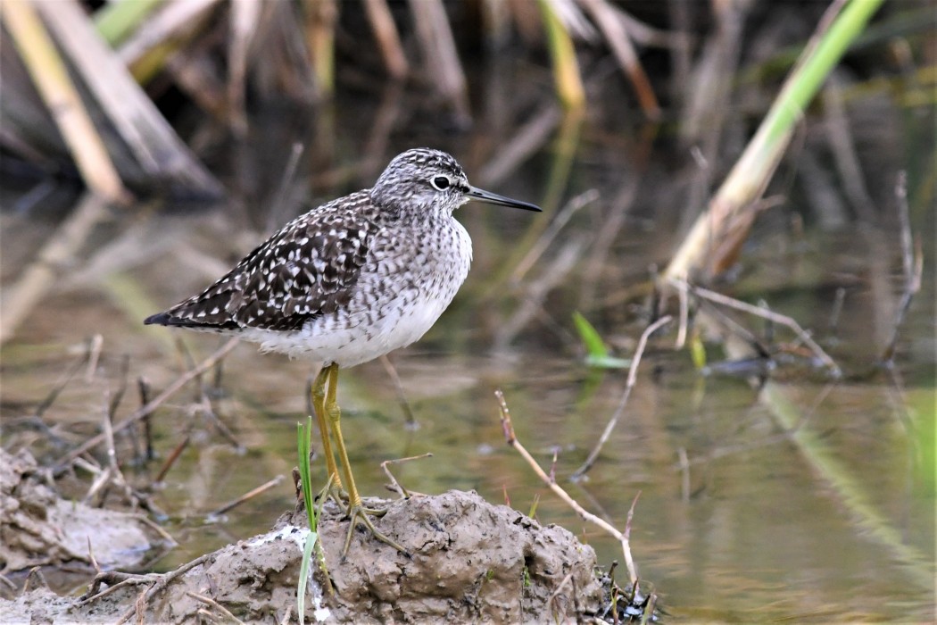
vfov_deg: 2.2
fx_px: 16396
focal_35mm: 630
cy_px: 312
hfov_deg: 3.3
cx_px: 468
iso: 2500
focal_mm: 420
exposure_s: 1/640
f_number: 7.1
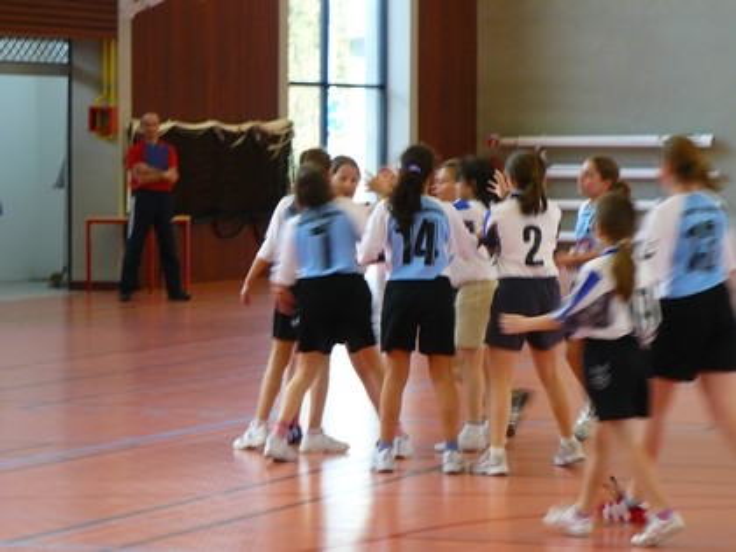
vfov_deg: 9.1
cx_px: 368
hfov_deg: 12.0
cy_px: 276
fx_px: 3487
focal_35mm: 164
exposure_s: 1/40
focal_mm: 27.4
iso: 100
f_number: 3.3
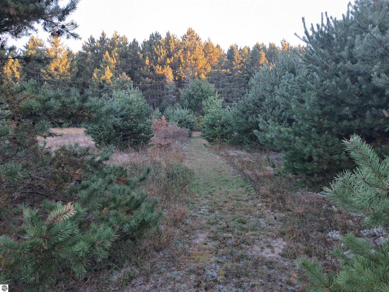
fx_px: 303
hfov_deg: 65.3
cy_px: 146
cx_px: 194
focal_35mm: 27
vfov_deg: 51.4
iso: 100
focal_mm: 4
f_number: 1.8
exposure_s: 1/100
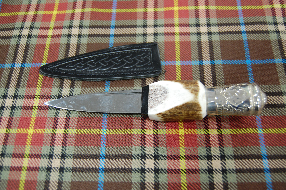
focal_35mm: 39
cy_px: 95
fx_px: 310
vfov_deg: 34.1
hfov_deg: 49.6
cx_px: 143
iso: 800
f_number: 4.2
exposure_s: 1/30
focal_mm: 26
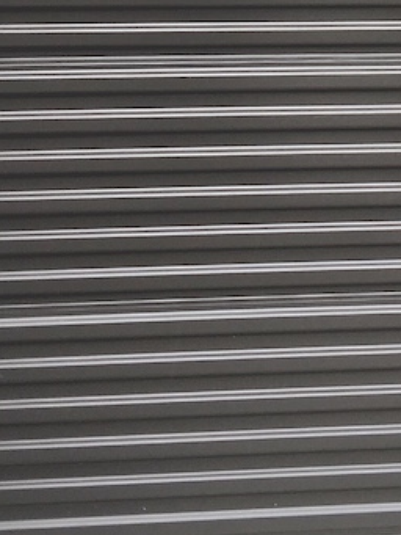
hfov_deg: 14.2
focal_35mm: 102
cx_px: 439
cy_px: -166
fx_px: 1574
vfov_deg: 18.0
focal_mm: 4.15
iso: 40
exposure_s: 1/120
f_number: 2.2
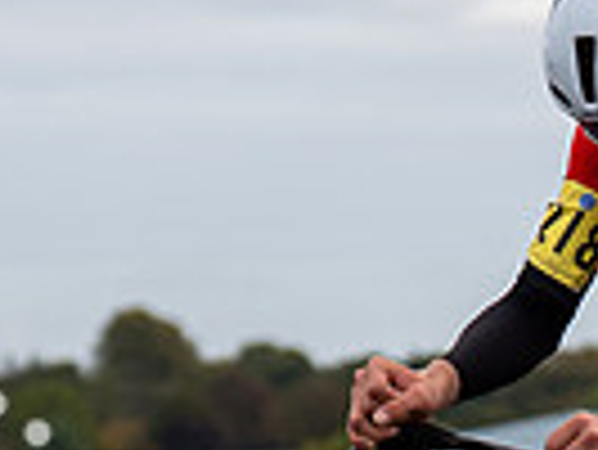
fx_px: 8887
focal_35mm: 514
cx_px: 838
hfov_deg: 3.8
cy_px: 685
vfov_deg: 2.9
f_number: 3.5
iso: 125
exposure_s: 1/1000
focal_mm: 70
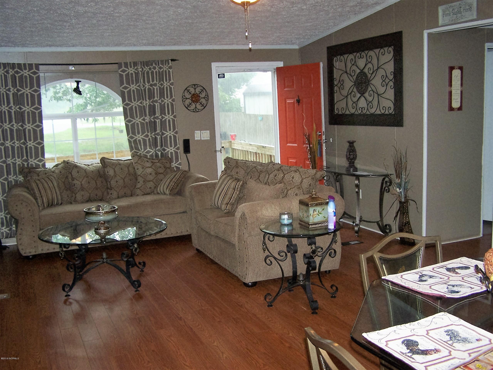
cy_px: 185
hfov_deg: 49.0
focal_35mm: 38
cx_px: 246
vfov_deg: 37.7
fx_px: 541
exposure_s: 1/60
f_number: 2.8
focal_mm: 6.3
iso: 140
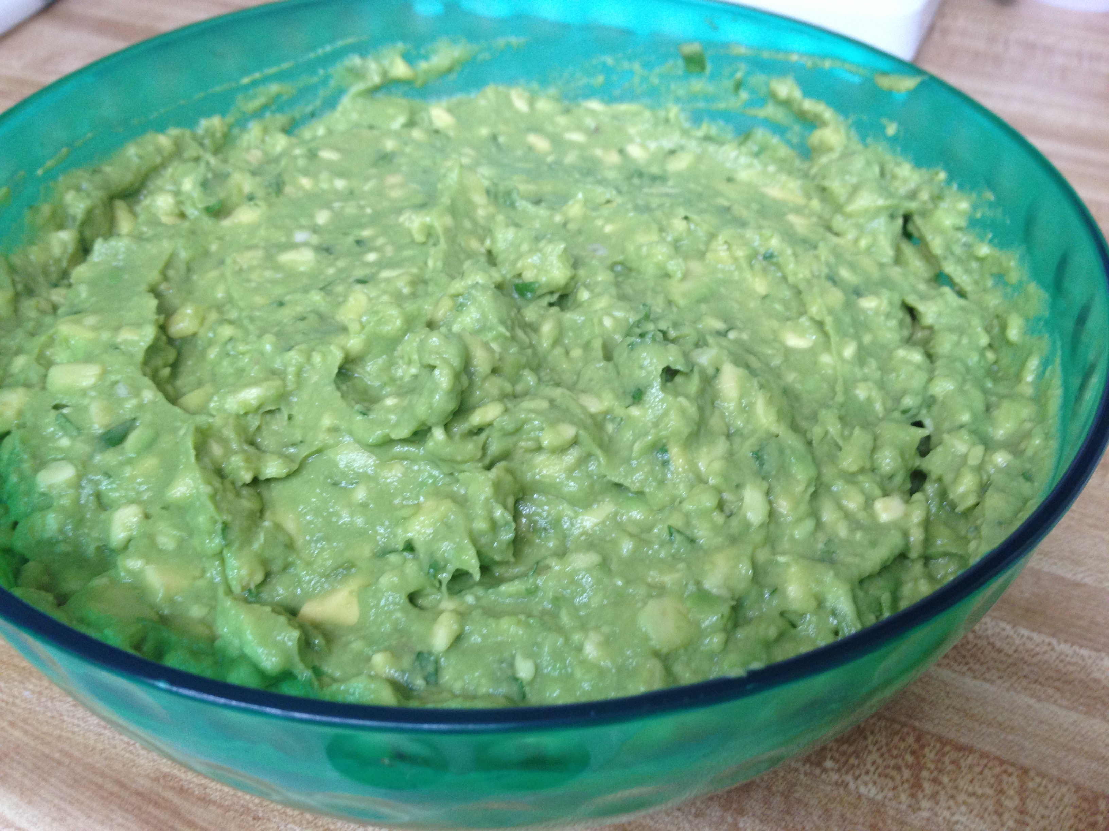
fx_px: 1121
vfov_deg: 40.7
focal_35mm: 35
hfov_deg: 52.6
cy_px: 416
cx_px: 554
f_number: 2.4
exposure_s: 1/20
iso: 100
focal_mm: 4.28
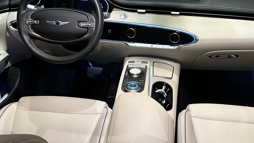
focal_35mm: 40
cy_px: 62
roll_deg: -0.5
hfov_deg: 50.4
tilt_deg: -27.4
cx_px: 138
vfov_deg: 29.7
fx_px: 269
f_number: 1.78
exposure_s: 1/40
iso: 800
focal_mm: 6.86
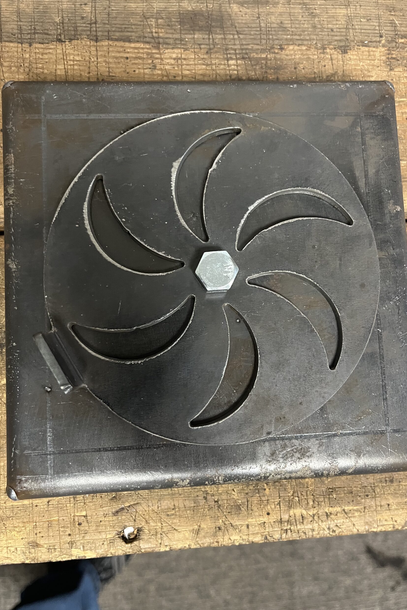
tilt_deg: -83.5
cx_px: 209
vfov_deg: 65.5
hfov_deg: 46.4
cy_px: 295
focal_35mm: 28
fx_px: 475
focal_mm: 5.1
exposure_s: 1/60
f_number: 1.6
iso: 400
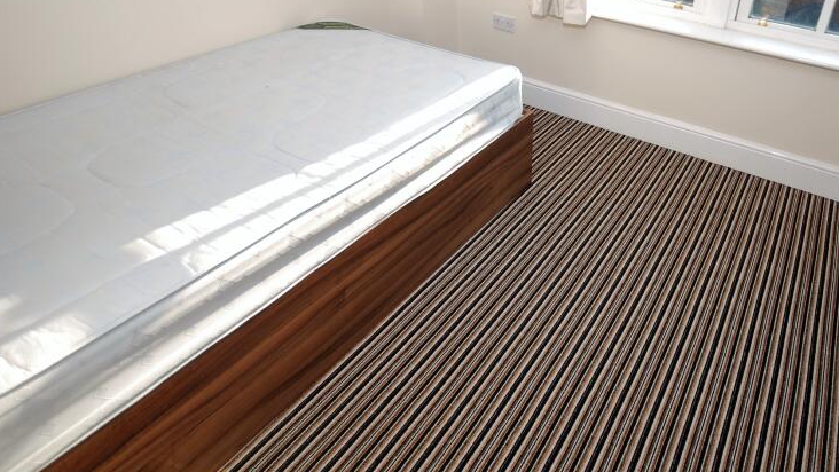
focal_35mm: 22
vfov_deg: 49.6
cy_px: 122
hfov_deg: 78.7
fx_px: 490
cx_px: 555
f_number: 4.5
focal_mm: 10
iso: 100
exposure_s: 1/80
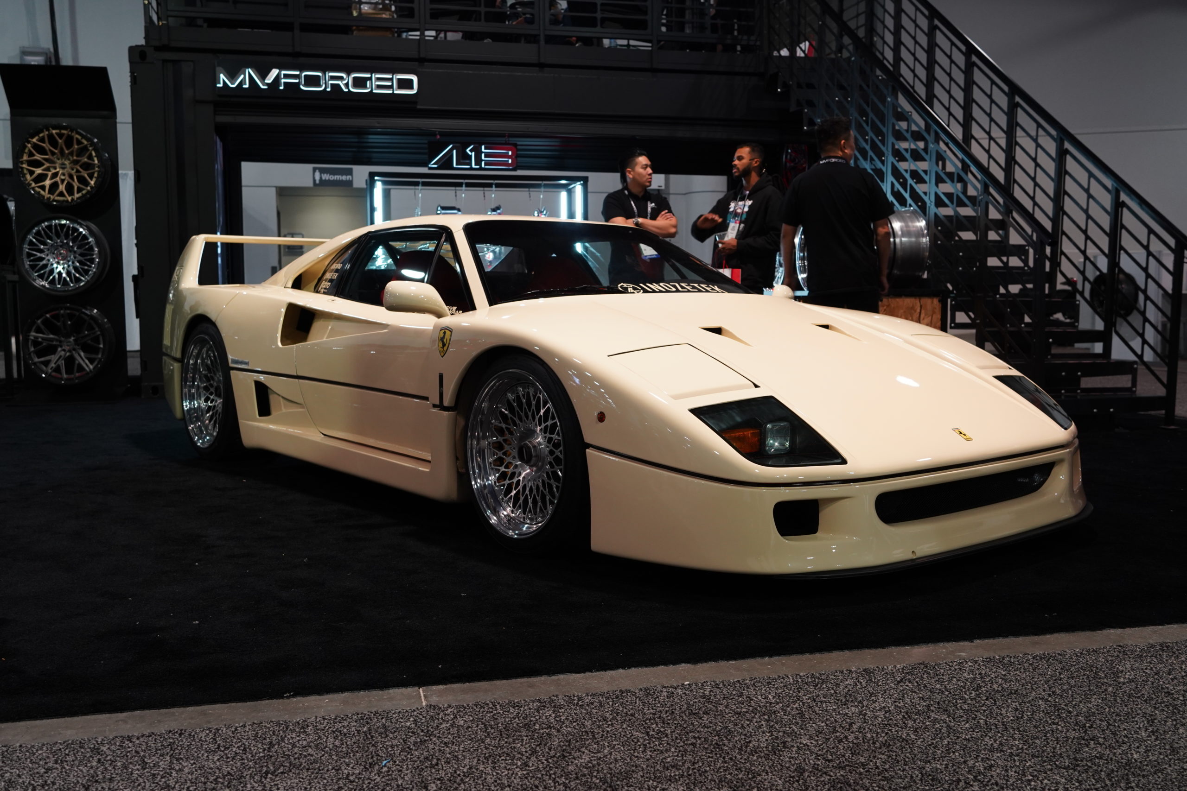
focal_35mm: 34
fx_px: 1121
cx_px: 594
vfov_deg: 38.9
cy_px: 396
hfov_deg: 55.8
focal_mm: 34
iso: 1250
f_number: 5.6
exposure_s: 1/25
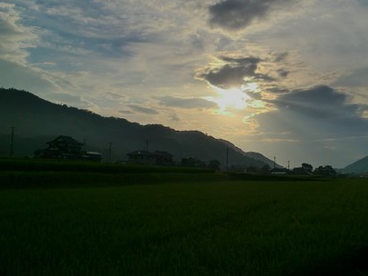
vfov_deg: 33.5
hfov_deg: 43.5
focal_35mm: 43
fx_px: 457
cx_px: 228
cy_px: 105
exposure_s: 1/640
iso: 64
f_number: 8.4
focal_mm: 5.58
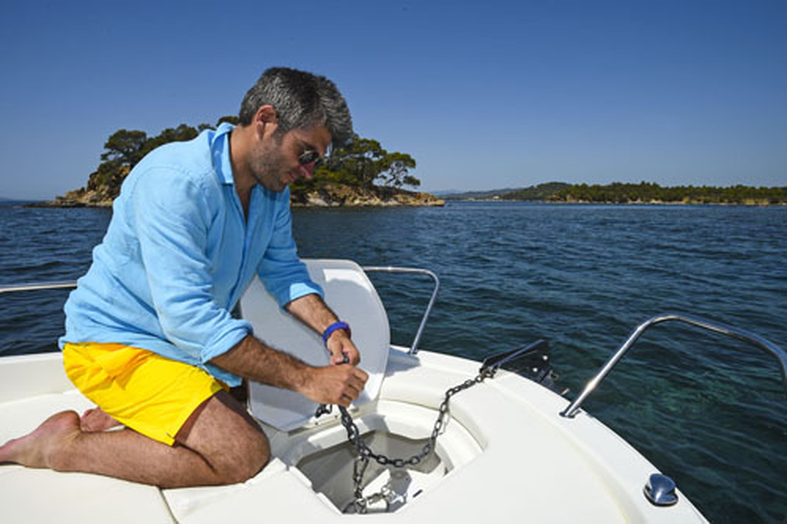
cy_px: 262
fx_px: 415
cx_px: 394
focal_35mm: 19
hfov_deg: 86.9
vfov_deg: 64.5
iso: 200
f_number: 16
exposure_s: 1/250
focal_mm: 19
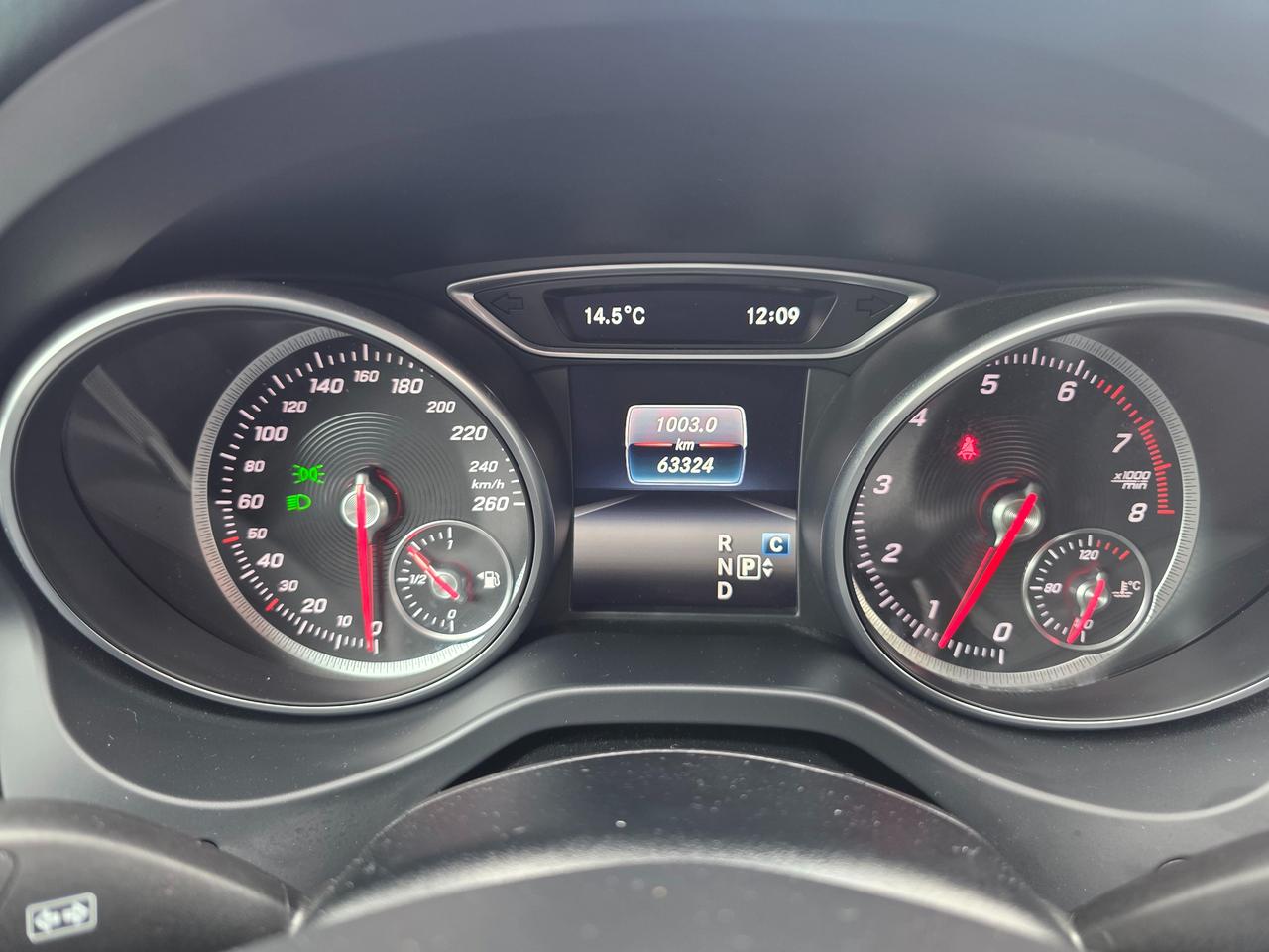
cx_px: 634
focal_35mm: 23
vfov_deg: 58.9
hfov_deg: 73.9
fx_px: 843
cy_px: 476
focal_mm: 6.3
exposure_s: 1/50
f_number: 1.7
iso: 160
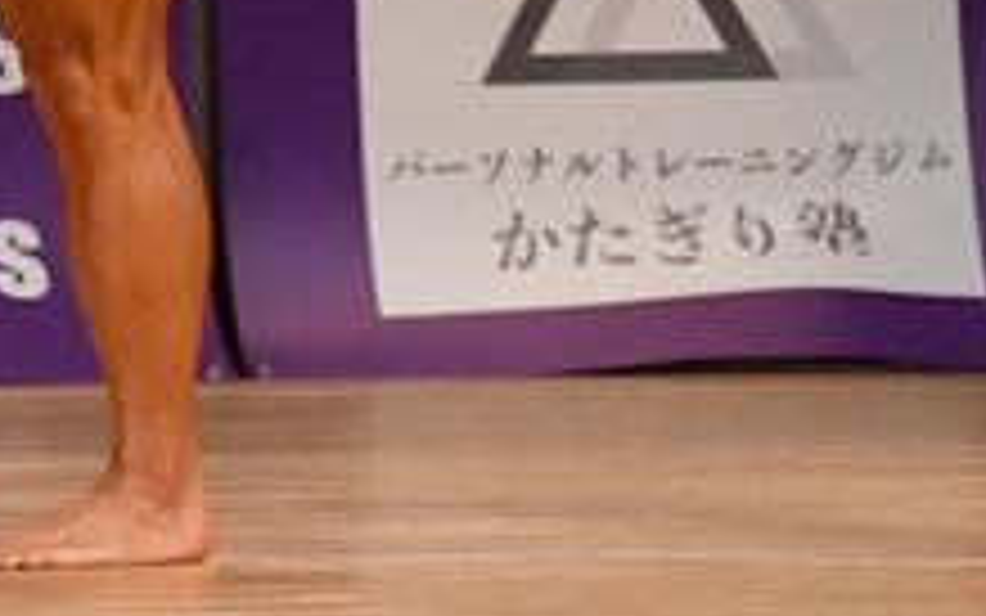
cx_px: 254
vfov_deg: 1.3
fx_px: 26180
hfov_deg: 2.2
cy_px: -382
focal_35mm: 974
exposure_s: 1/400
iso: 3600
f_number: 5.6
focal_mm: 180
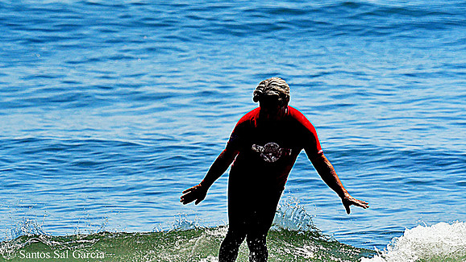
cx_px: 233
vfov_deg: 1.5
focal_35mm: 789
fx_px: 9748
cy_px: 122
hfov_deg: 2.7
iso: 1600
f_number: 9
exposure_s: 1/6400
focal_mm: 500
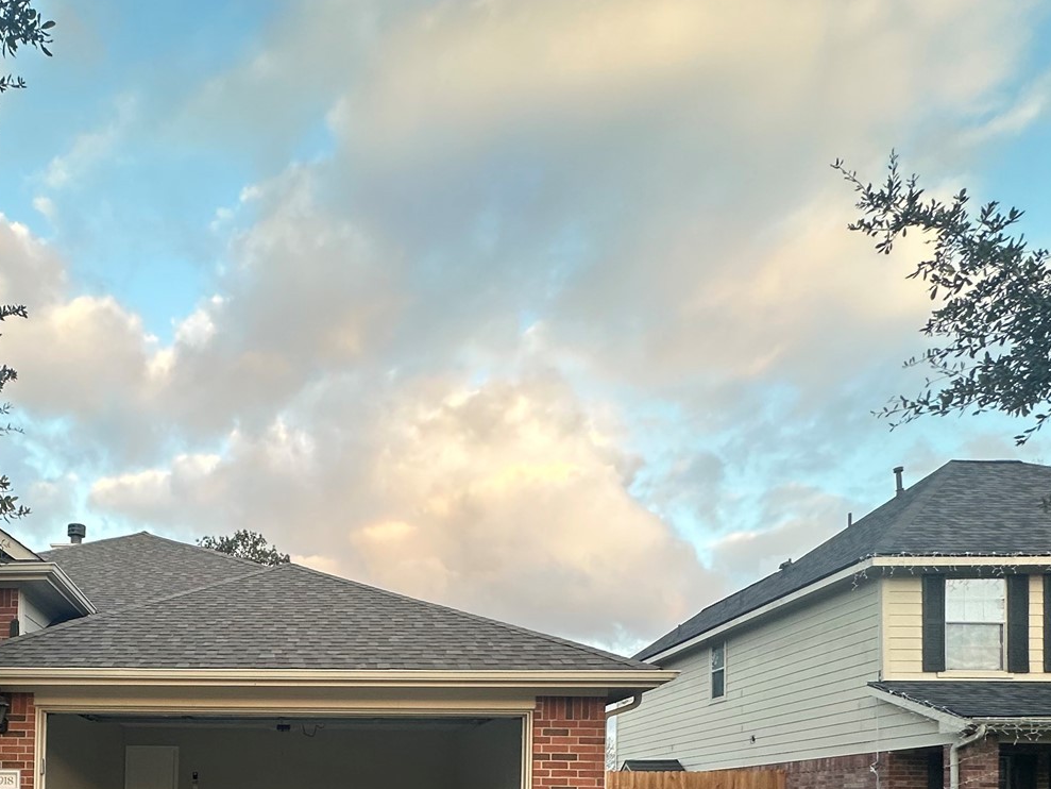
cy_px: 800
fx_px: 881
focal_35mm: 29
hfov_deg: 57.4
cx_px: 222
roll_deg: -1.5
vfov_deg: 41.5
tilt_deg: +1.2
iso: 50
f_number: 2.2
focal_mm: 2.22
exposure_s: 1/99
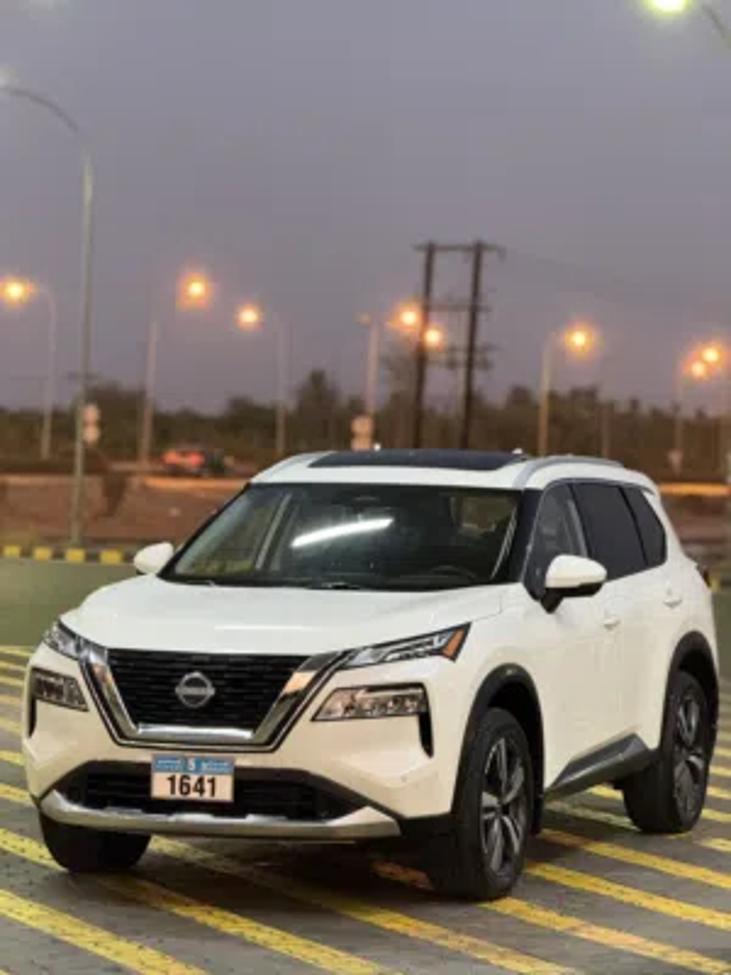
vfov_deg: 16.4
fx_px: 3379
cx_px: 366
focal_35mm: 120
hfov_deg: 12.3
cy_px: 488
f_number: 2.8
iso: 640
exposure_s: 1/33
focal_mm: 15.66
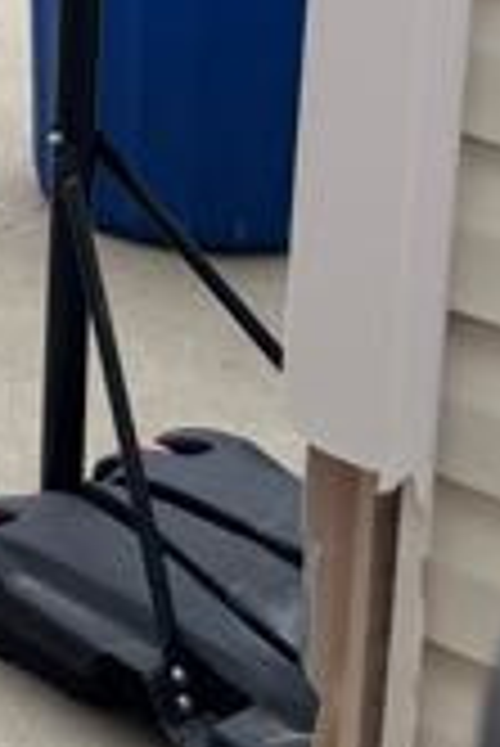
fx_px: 2827
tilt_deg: -11.0
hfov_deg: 8.4
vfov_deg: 14.0
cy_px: -403
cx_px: -1032
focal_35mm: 136
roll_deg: +1.8
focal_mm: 5.96
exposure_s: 1/1949
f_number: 1.6
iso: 50
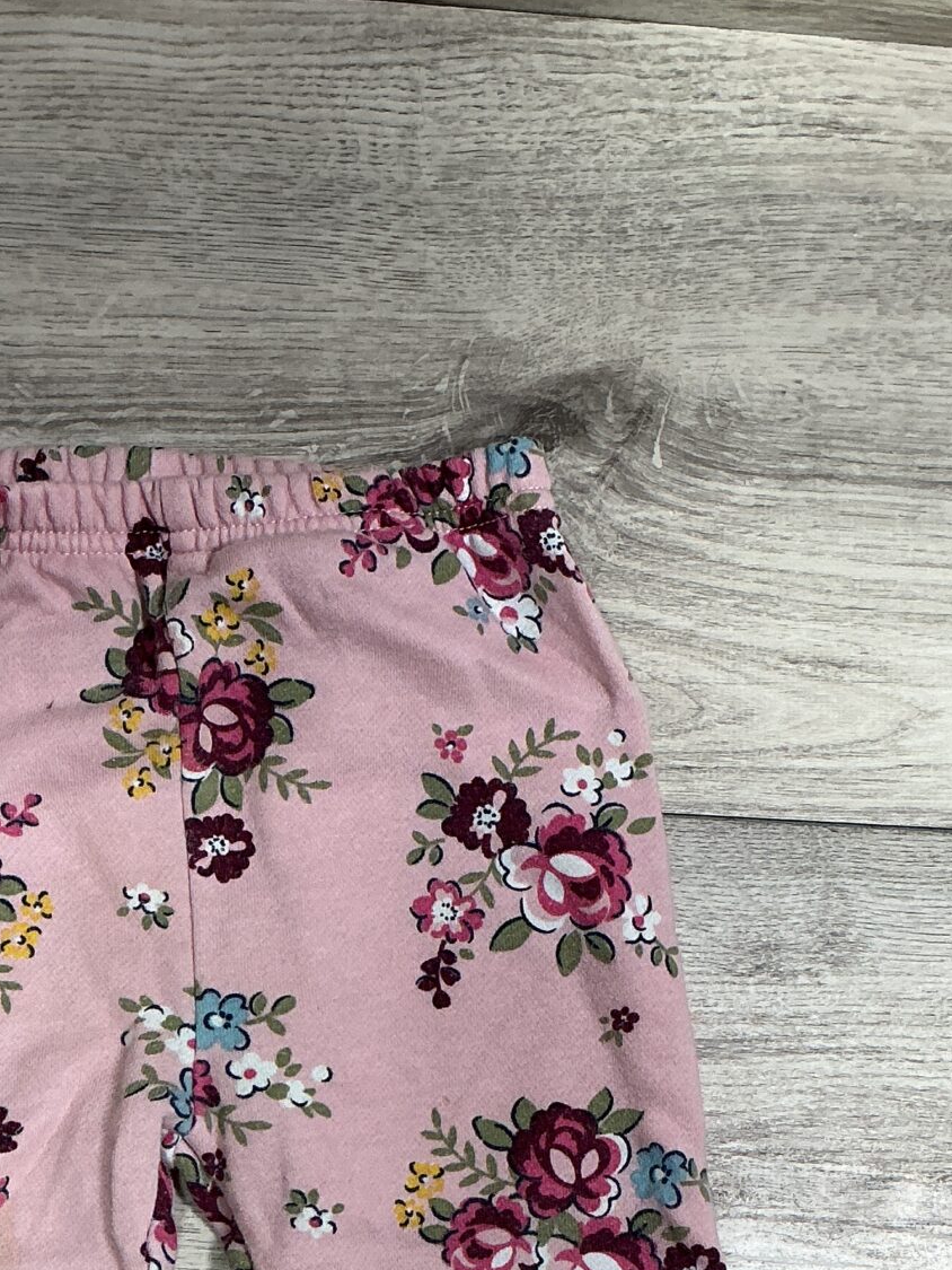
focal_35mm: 66
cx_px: 379
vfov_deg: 28.5
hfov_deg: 22.2
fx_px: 2420
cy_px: 1080
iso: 50
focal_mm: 3
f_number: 1.8
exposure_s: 1/50
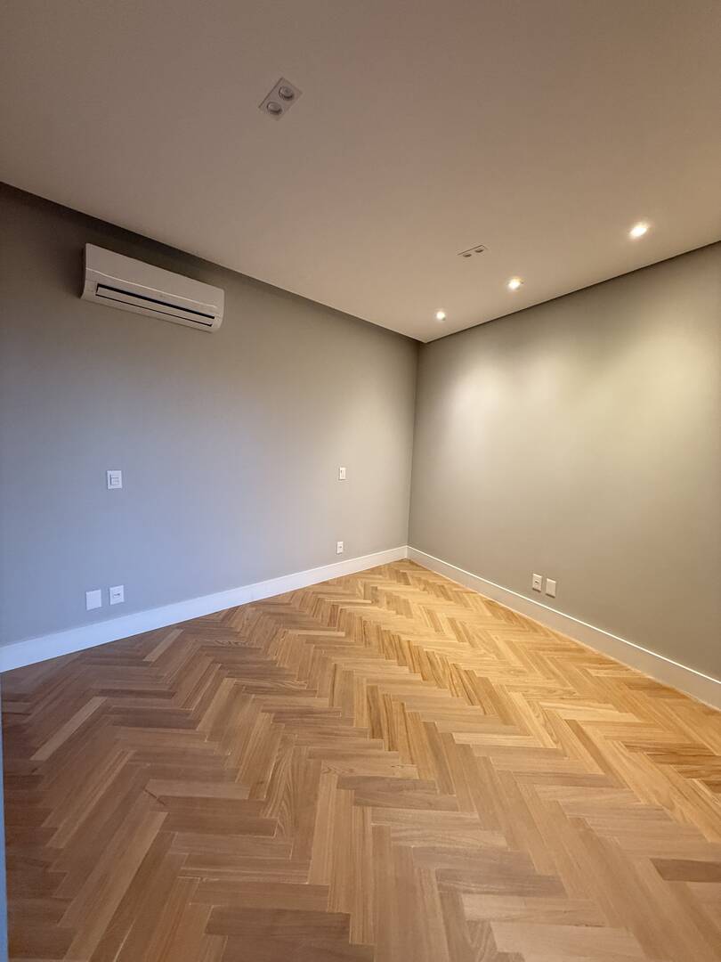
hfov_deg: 85.7
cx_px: 360
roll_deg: -3.1
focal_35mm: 14
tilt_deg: -4.0
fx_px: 389
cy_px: 481
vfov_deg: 102.1
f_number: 2.2
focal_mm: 2.22
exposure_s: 1/60
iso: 320
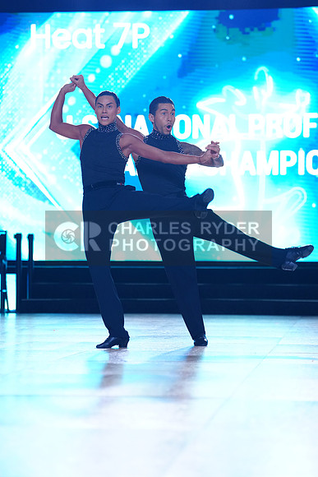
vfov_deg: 18.6
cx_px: 159
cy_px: 238
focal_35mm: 110
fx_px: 1457
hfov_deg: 12.5
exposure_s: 1/1000
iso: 1250
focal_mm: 110
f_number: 2.8
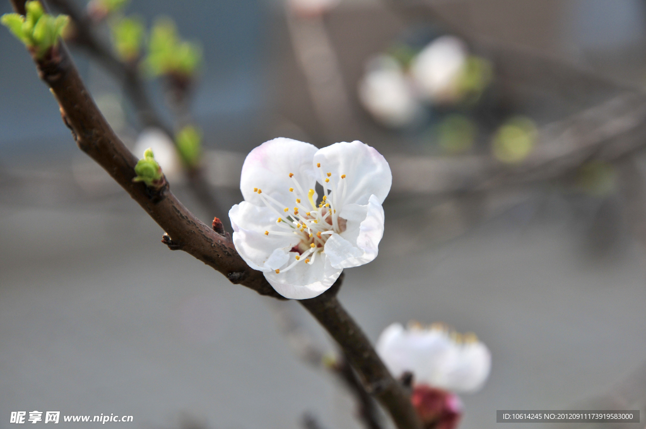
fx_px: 2285
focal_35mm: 128
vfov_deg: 10.7
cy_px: 214
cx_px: 323
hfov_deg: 16.1
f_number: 8
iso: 100
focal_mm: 85
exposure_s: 1/200
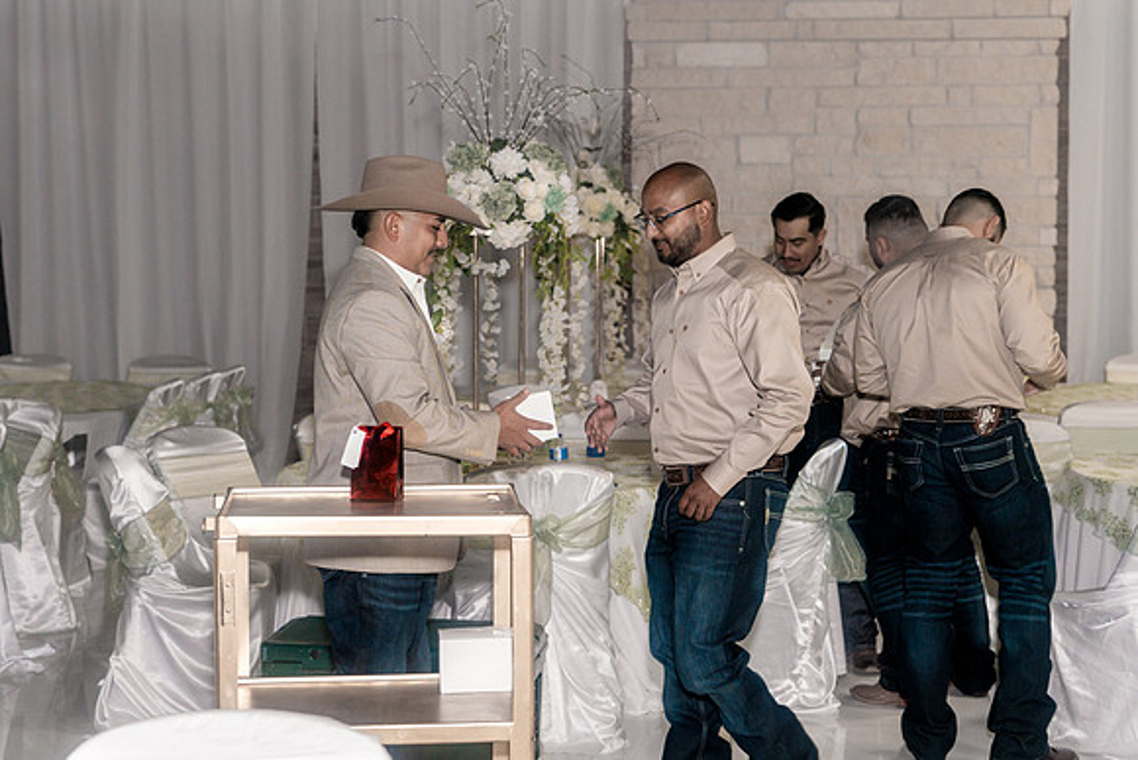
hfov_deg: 32.9
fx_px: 1929
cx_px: 569
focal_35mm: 61
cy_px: 380
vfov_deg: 22.3
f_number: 4
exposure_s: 1/250
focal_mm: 61
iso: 2000
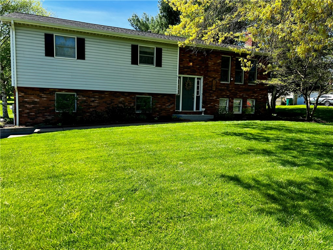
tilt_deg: -5.0
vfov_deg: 53.1
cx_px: 166
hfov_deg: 67.3
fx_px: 250
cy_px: 125
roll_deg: -0.9
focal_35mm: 26
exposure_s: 1/1209
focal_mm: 5.7
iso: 50
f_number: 1.5
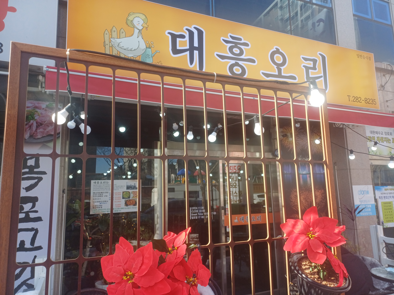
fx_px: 285
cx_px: 197
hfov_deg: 69.4
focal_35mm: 25
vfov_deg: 54.9
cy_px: 148
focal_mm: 4.65
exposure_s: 1/333
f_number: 1.8
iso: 50
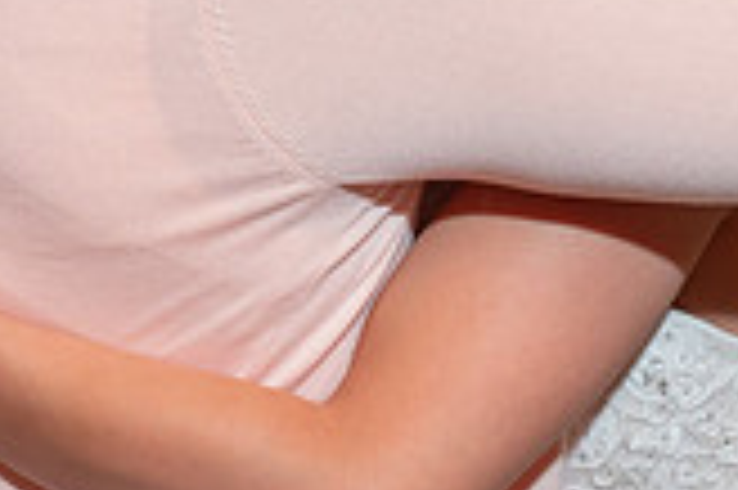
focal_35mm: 139
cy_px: -97
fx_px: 2847
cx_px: 315
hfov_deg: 14.8
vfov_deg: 9.7
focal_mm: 38
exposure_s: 1/200
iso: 2000
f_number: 4.5
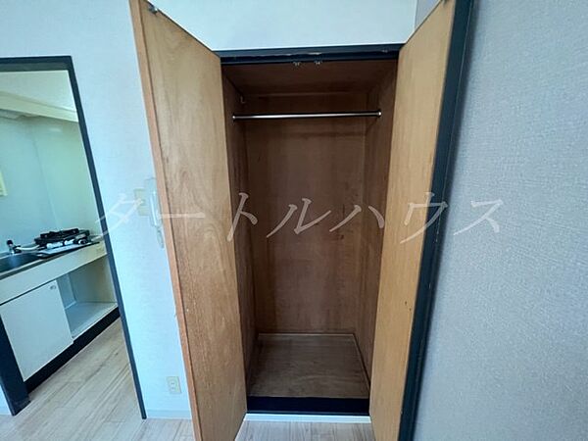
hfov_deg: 106.2
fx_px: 221
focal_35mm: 13
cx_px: 294
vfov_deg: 89.9
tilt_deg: -10.3
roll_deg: +0.3
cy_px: 220
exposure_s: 1/60
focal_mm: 1.57
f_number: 1.8
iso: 500
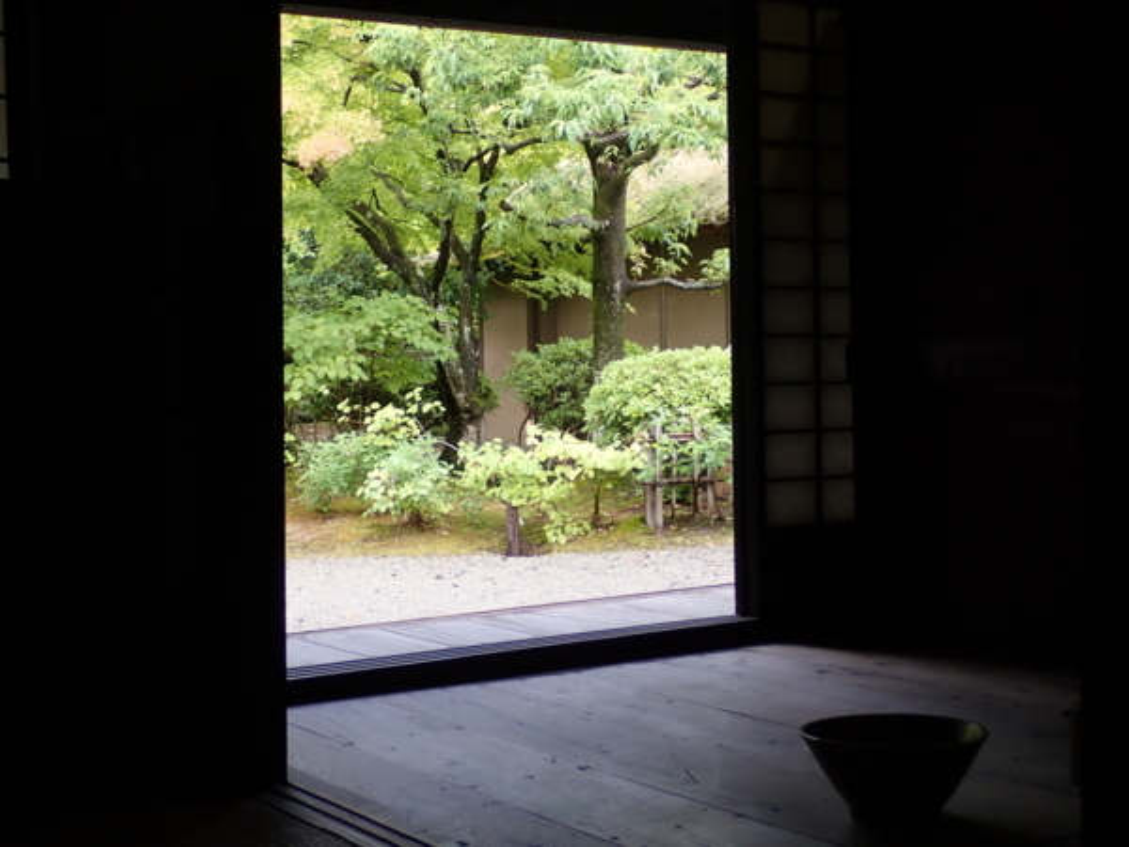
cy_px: 424
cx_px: 564
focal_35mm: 53
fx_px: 1729
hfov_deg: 36.2
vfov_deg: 27.5
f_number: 3.4
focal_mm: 9.61
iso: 200
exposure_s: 1/80
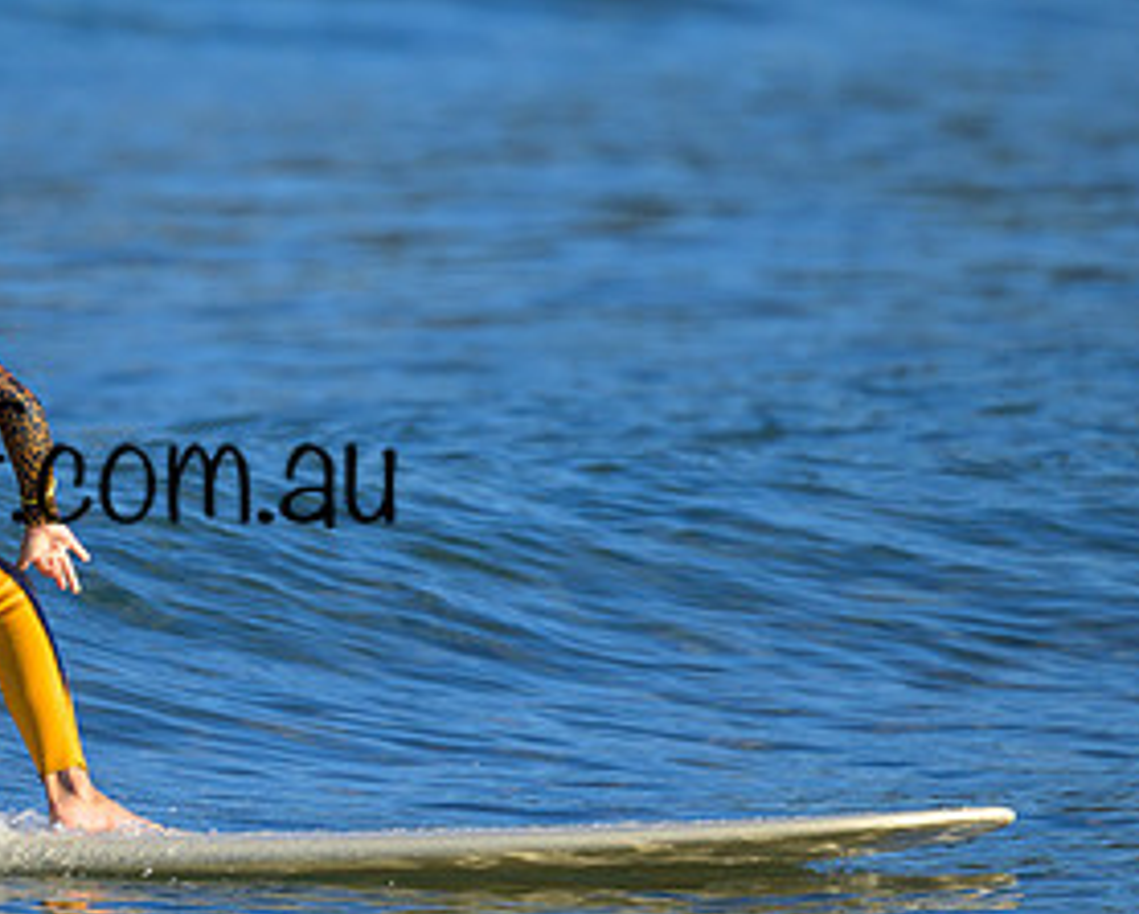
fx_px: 52778
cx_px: -37
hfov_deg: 1.2
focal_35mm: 1564
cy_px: 428
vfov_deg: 1.0
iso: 220
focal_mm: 800
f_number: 6.3
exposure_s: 1/1000
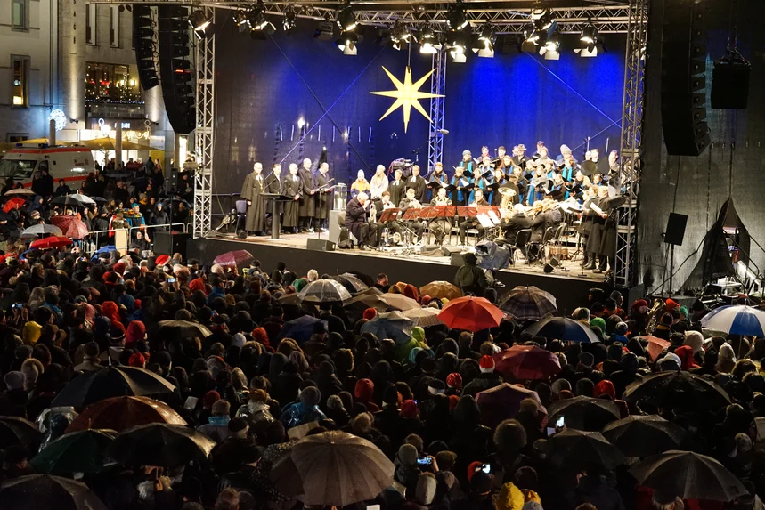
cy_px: 255
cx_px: 382
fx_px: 1488
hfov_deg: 28.8
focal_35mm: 70
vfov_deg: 19.5
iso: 6400
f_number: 4.5
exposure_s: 1/60
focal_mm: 70
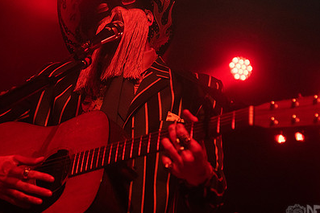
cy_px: 62
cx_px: 123
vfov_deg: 13.7
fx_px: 889
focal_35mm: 100
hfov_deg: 20.4
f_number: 3.2
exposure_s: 1/200
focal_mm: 62
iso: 3200
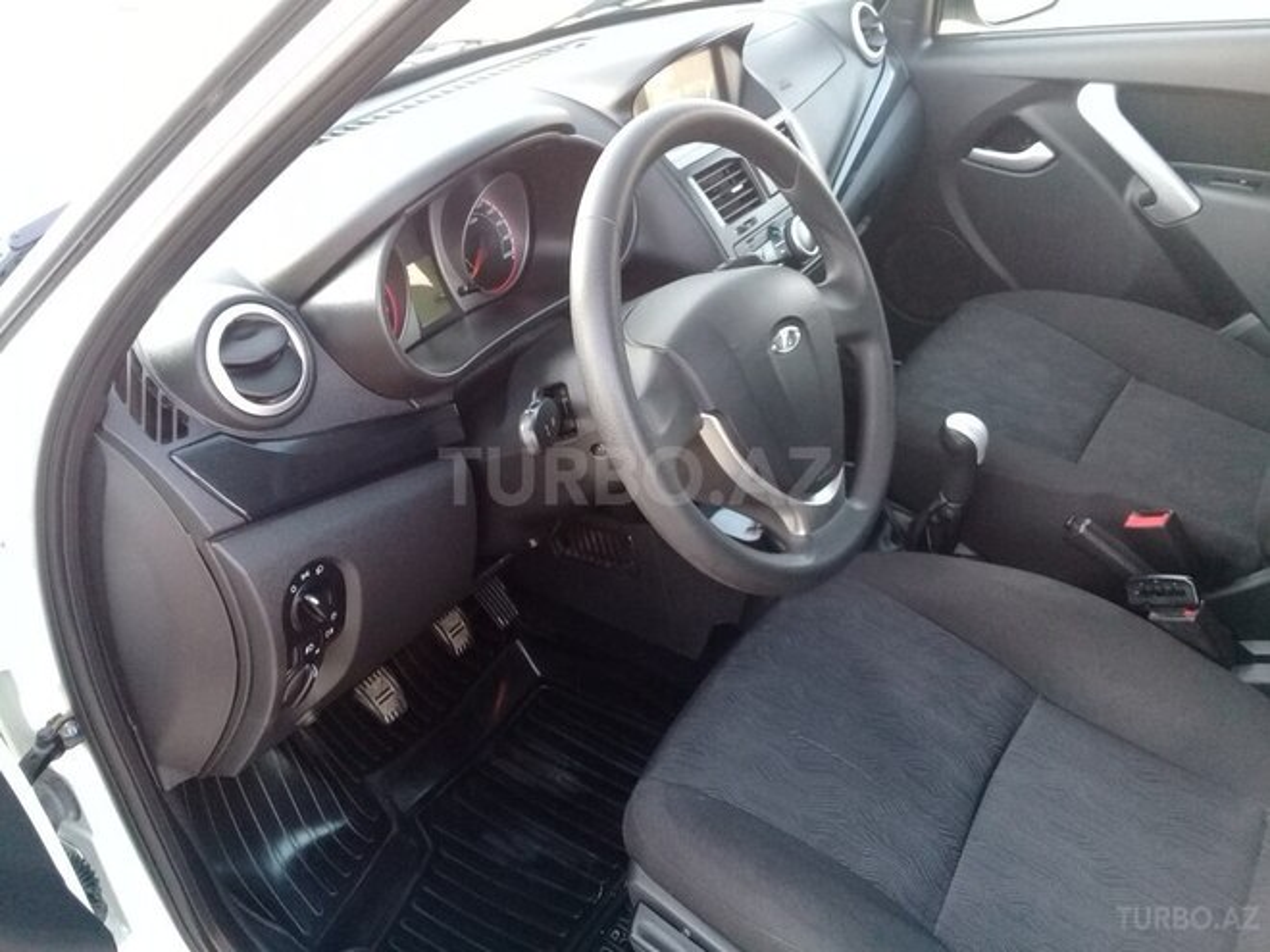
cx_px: 635
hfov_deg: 58.4
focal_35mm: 31
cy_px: 476
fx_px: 1137
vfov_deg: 45.4
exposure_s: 1/33
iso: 125
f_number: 2.2
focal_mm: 3.3
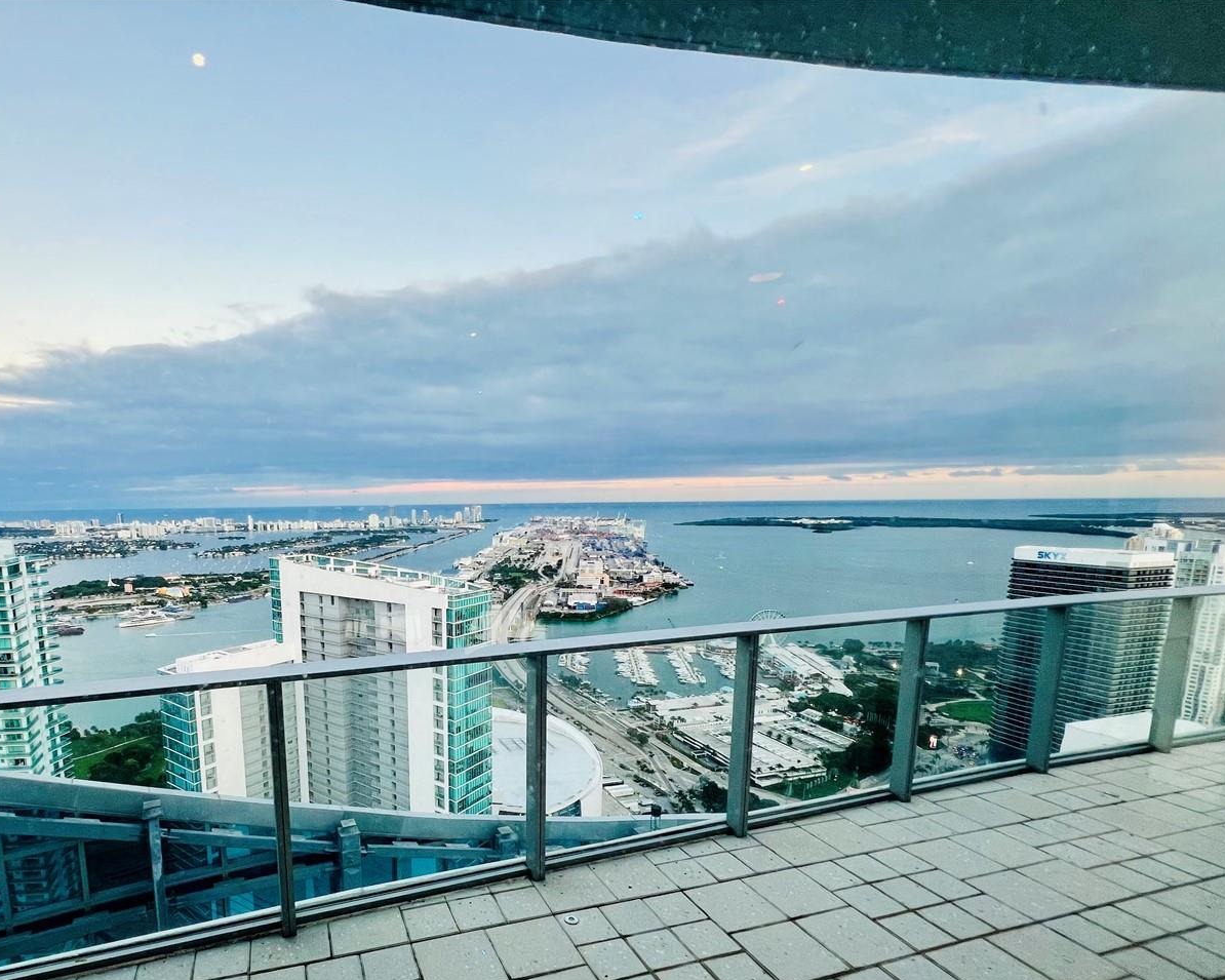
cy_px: 614
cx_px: 449
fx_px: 616
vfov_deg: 75.6
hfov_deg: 87.6
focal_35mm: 17
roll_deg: +0.7
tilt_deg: -9.9
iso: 80
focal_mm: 1.57
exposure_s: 1/120
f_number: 1.8
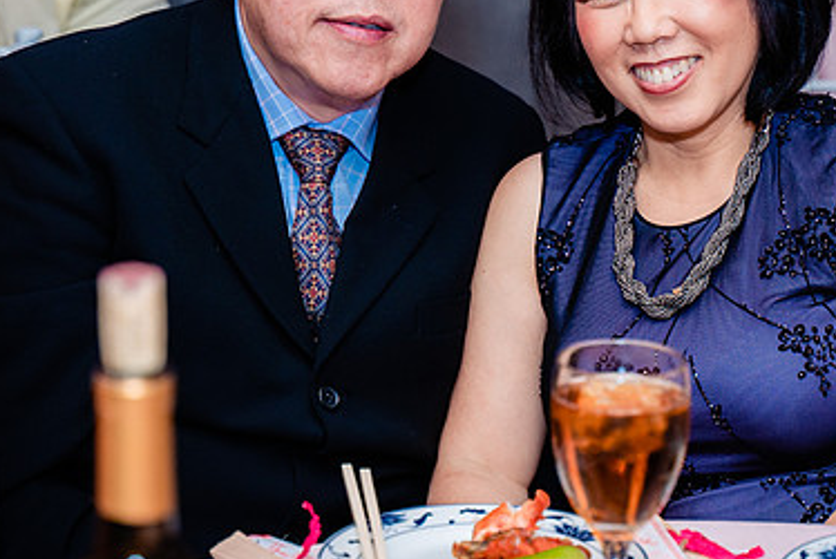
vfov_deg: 11.8
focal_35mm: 116
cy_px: 108
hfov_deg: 17.6
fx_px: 2696
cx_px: 434
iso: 640
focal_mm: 57
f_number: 3.5
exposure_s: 1/160
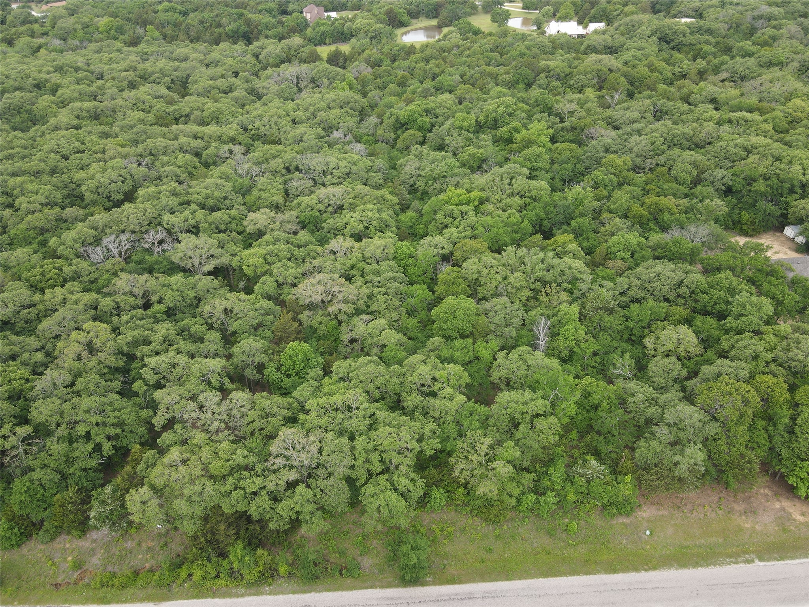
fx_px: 561
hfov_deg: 71.6
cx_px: 404
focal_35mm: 24
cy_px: 304
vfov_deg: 56.8
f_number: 2.8
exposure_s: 1/125
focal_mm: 4.5
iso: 100
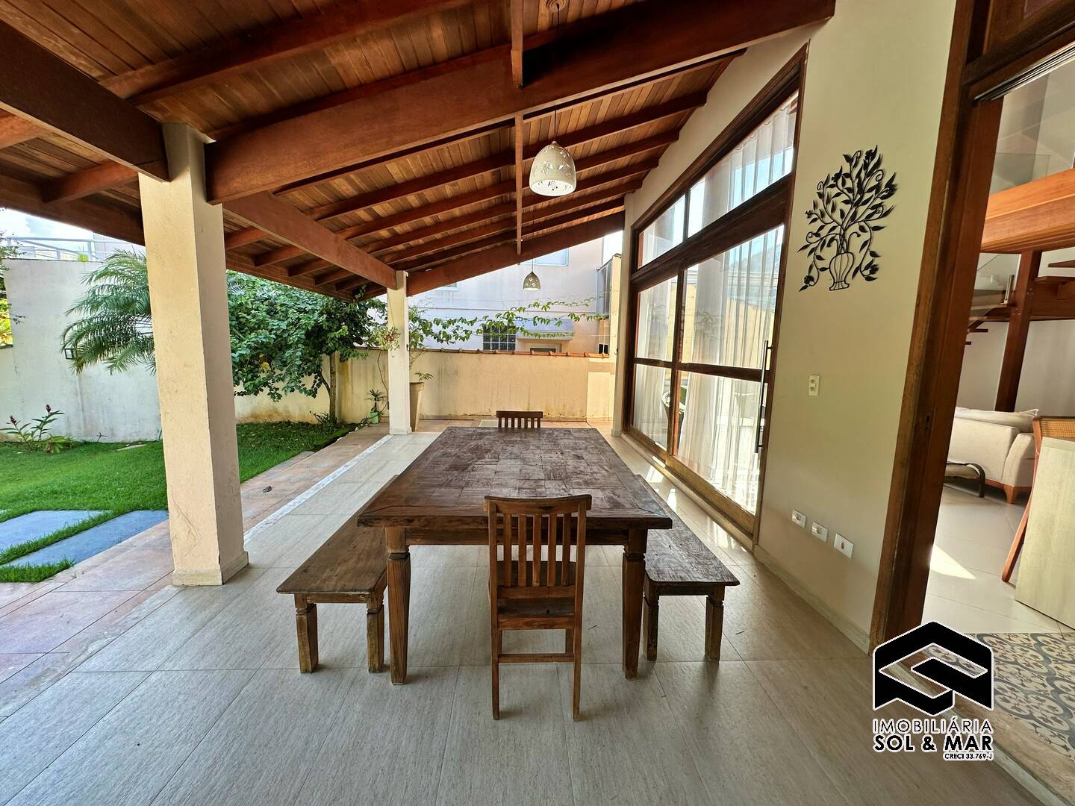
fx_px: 435
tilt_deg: -7.2
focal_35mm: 14
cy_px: 403
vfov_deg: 85.7
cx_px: 538
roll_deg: -1.5
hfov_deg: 102.1
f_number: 2.2
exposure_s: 1/248
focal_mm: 2.22
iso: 40
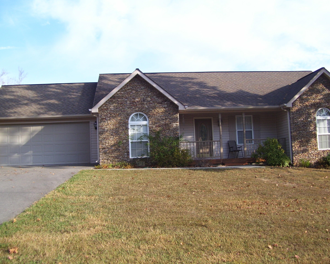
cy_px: 130
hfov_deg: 46.8
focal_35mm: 39
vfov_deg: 38.2
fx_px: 381
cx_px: 169
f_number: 2.7
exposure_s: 1/500
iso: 80
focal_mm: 6
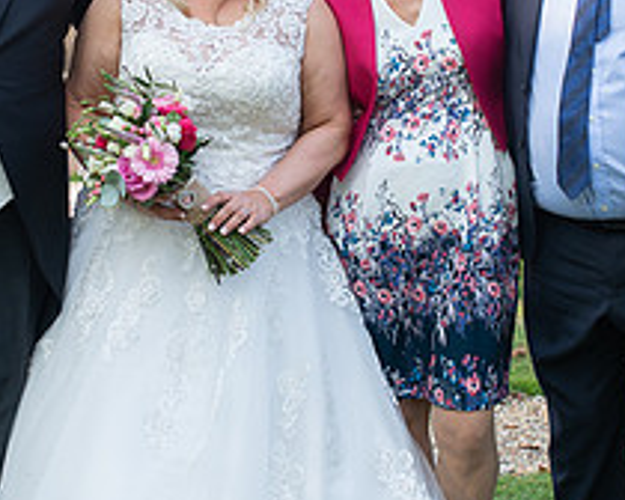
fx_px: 2201
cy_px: 133
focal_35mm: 119
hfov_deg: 16.1
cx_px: 211
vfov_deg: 12.9
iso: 100
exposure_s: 1/250
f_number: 3.2
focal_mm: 35
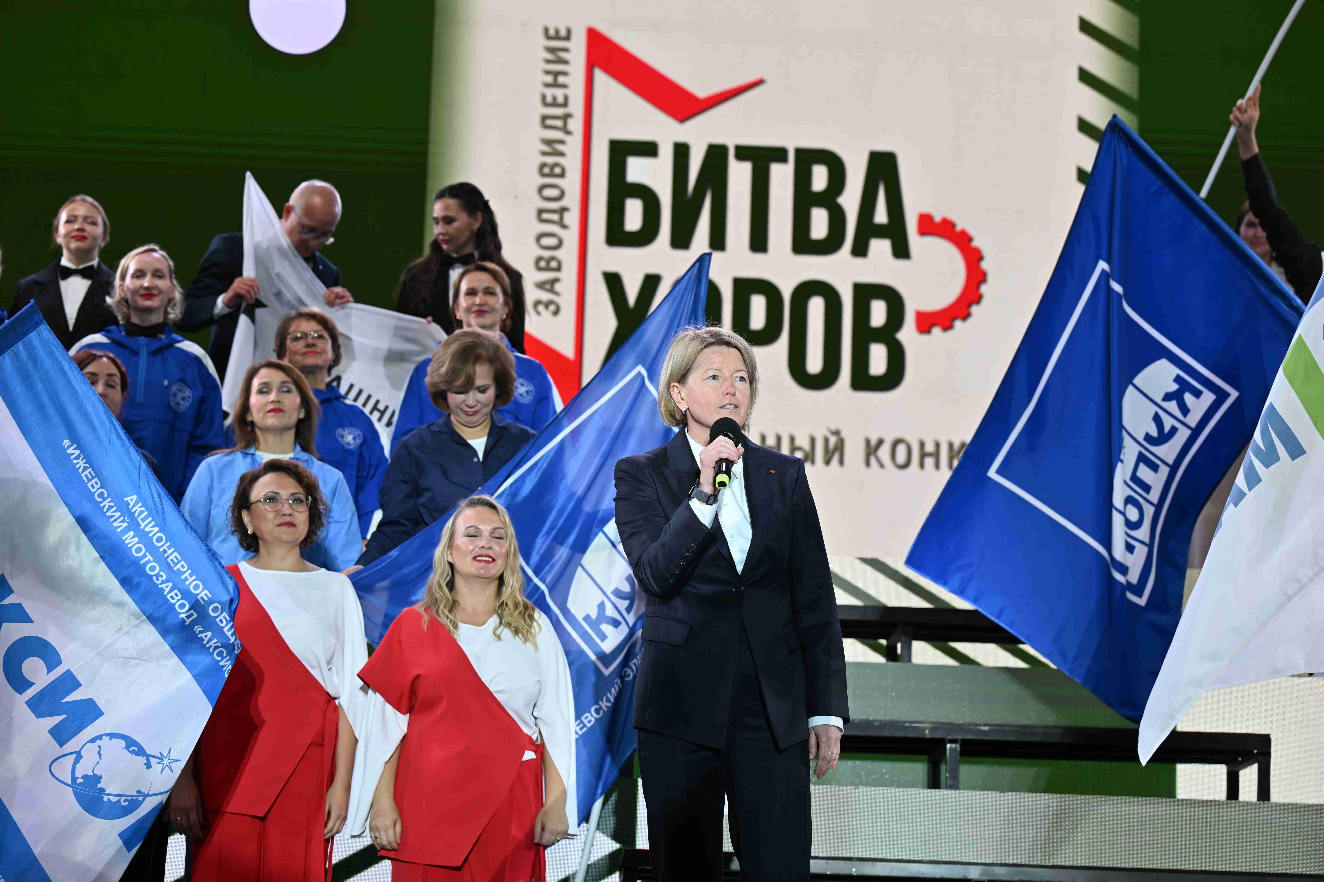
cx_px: 662
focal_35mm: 93
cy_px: 441
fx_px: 3420
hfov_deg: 21.9
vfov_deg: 14.7
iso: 250
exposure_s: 1/200
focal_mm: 93
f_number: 5
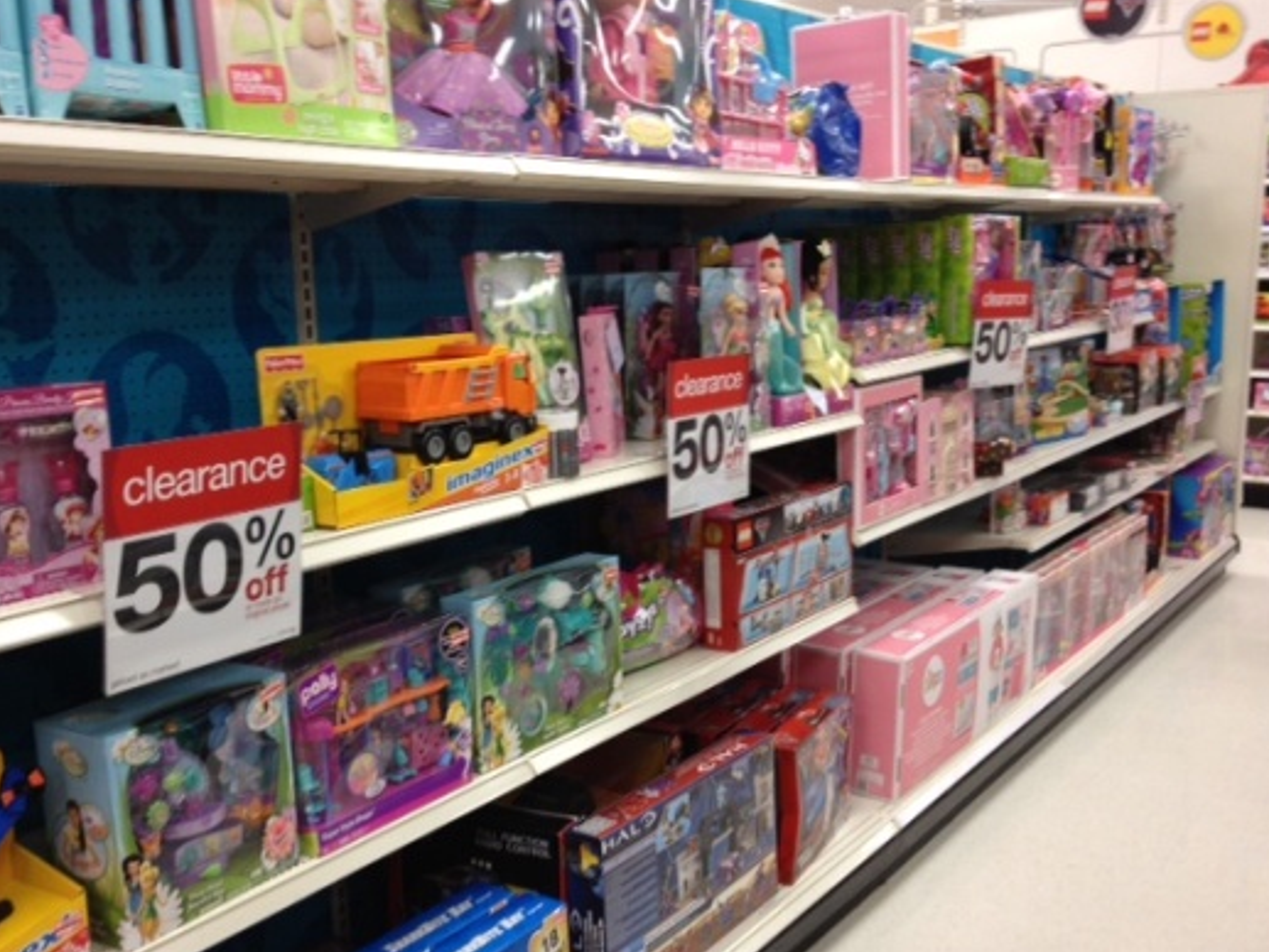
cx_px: 579
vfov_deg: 36.8
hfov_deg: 47.8
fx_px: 1430
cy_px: 510
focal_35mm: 39
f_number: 2.4
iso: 100
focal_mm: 4.28
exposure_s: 1/20
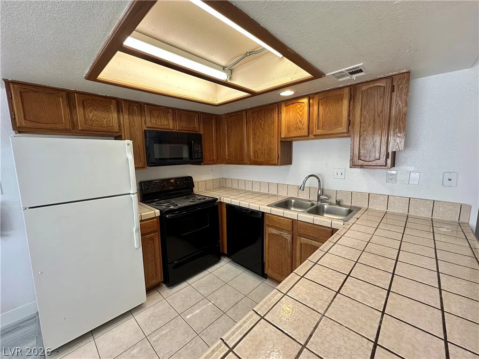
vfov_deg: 85.7
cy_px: 180
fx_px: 194
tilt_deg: -7.4
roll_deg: +1.2
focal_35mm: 14
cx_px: 240
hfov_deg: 102.1
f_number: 2.2
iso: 160
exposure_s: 1/120
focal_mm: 2.22
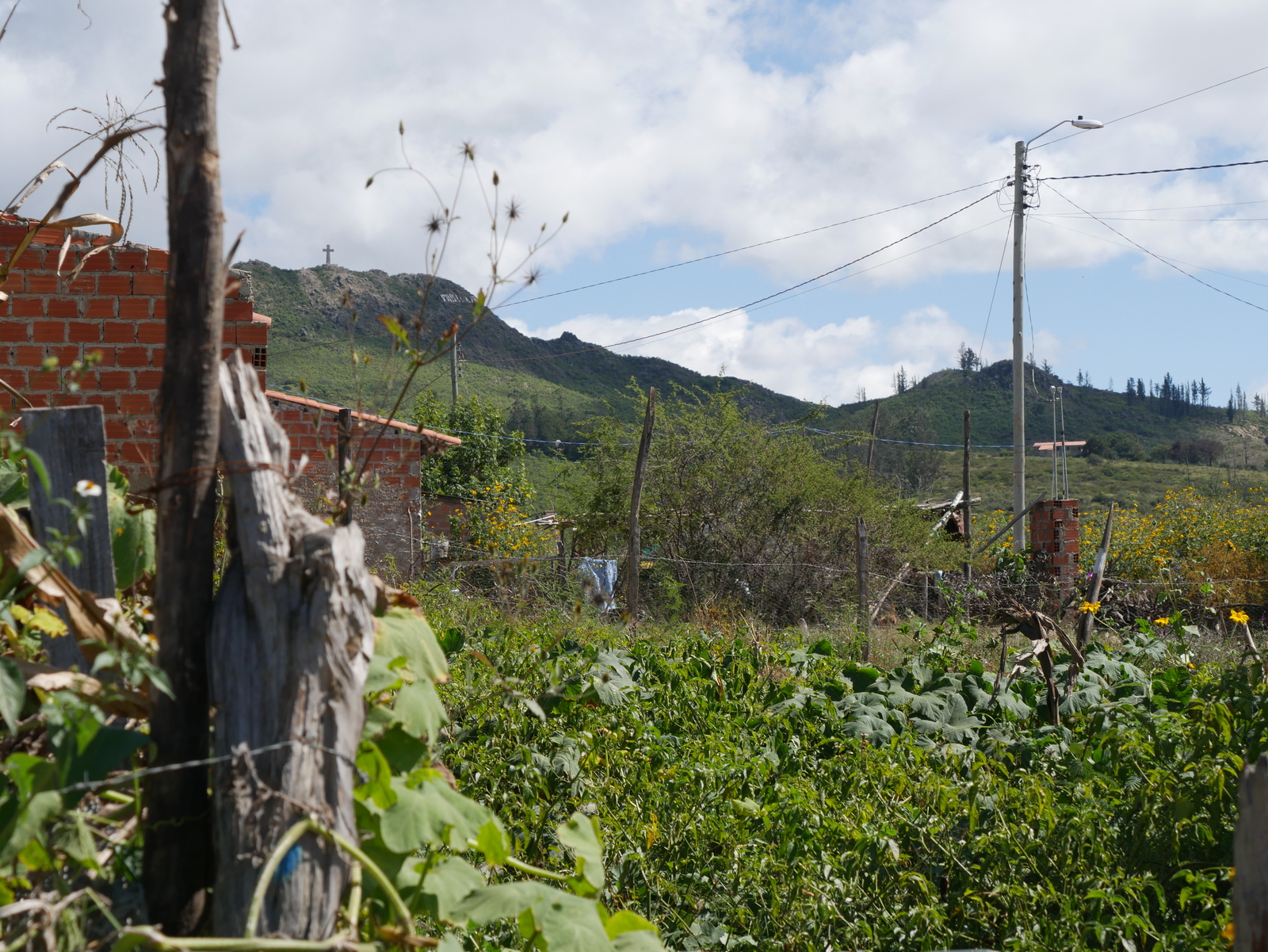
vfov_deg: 16.4
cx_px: 634
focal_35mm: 90
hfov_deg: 21.8
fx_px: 3298
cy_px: 476
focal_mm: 45
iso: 200
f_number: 7.1
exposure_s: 1/500
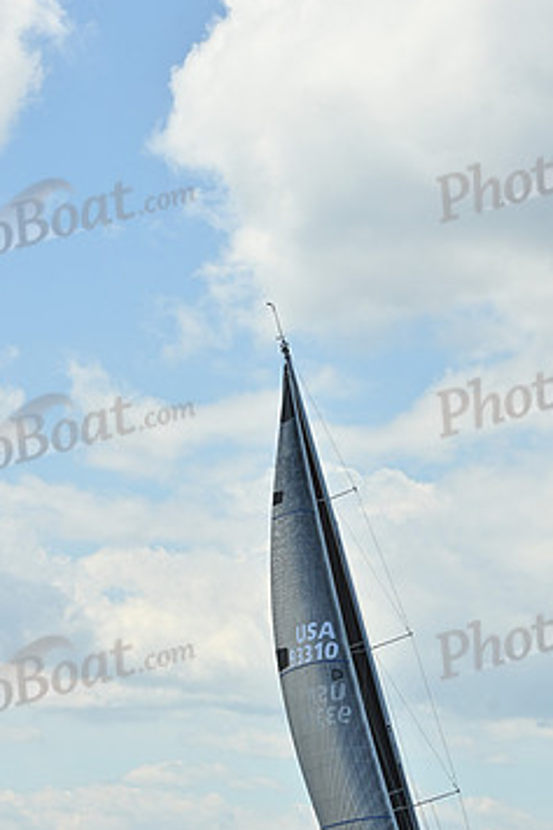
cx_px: 316
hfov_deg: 9.1
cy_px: 532
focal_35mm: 150
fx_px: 3459
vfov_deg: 13.7
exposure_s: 1/1250
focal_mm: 92
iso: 250
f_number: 8
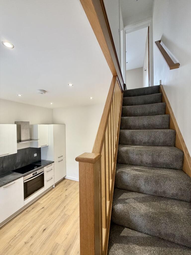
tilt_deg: +0.3
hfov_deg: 85.7
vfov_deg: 102.1
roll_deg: +0.8
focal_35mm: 14
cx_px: 96
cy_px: 128
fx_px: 103
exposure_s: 1/50
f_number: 2.2
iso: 160
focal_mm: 2.22
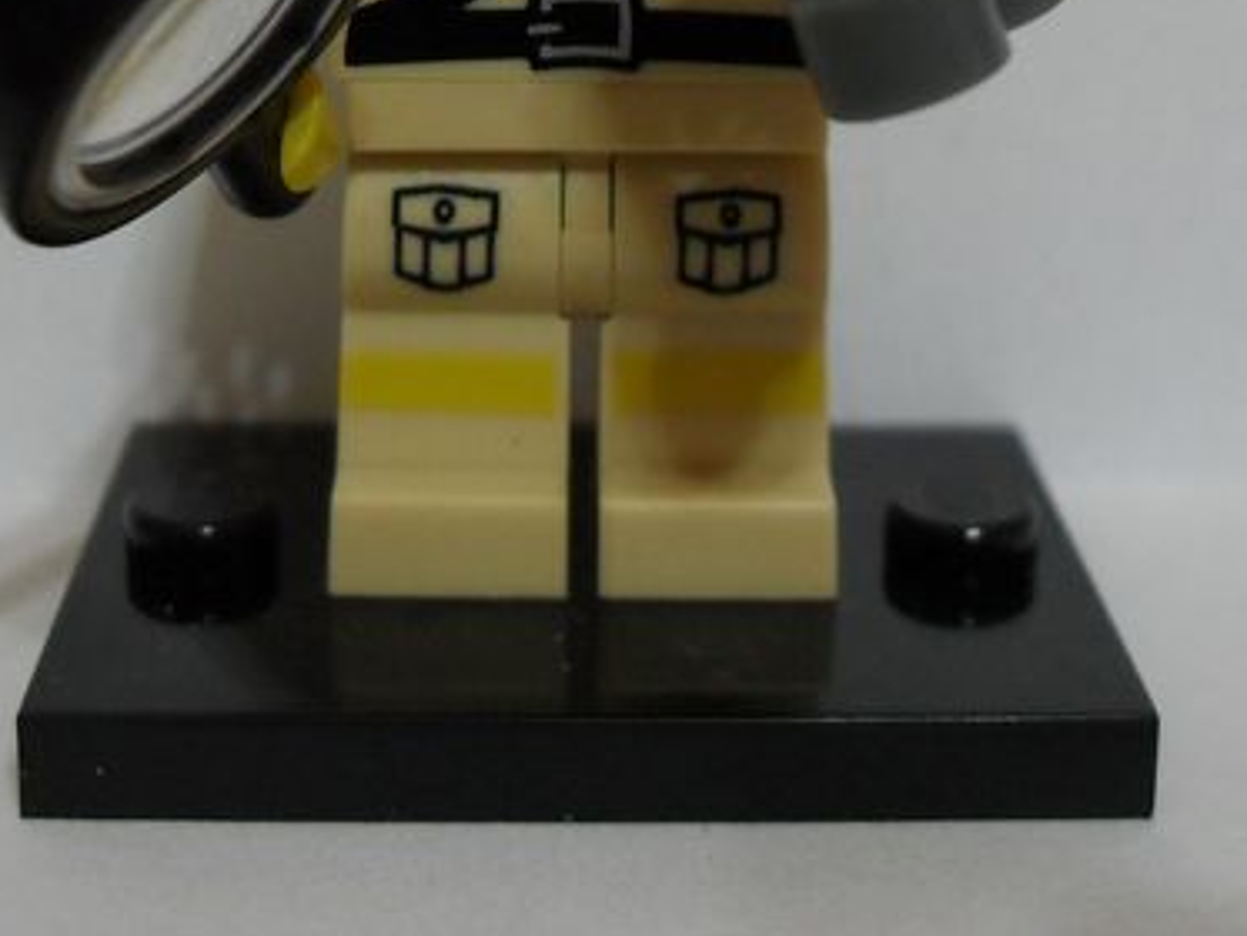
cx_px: 605
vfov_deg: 19.0
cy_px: -64
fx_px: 2703
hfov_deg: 26.0
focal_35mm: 75
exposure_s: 1/20
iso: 200
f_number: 2.8
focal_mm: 6.2
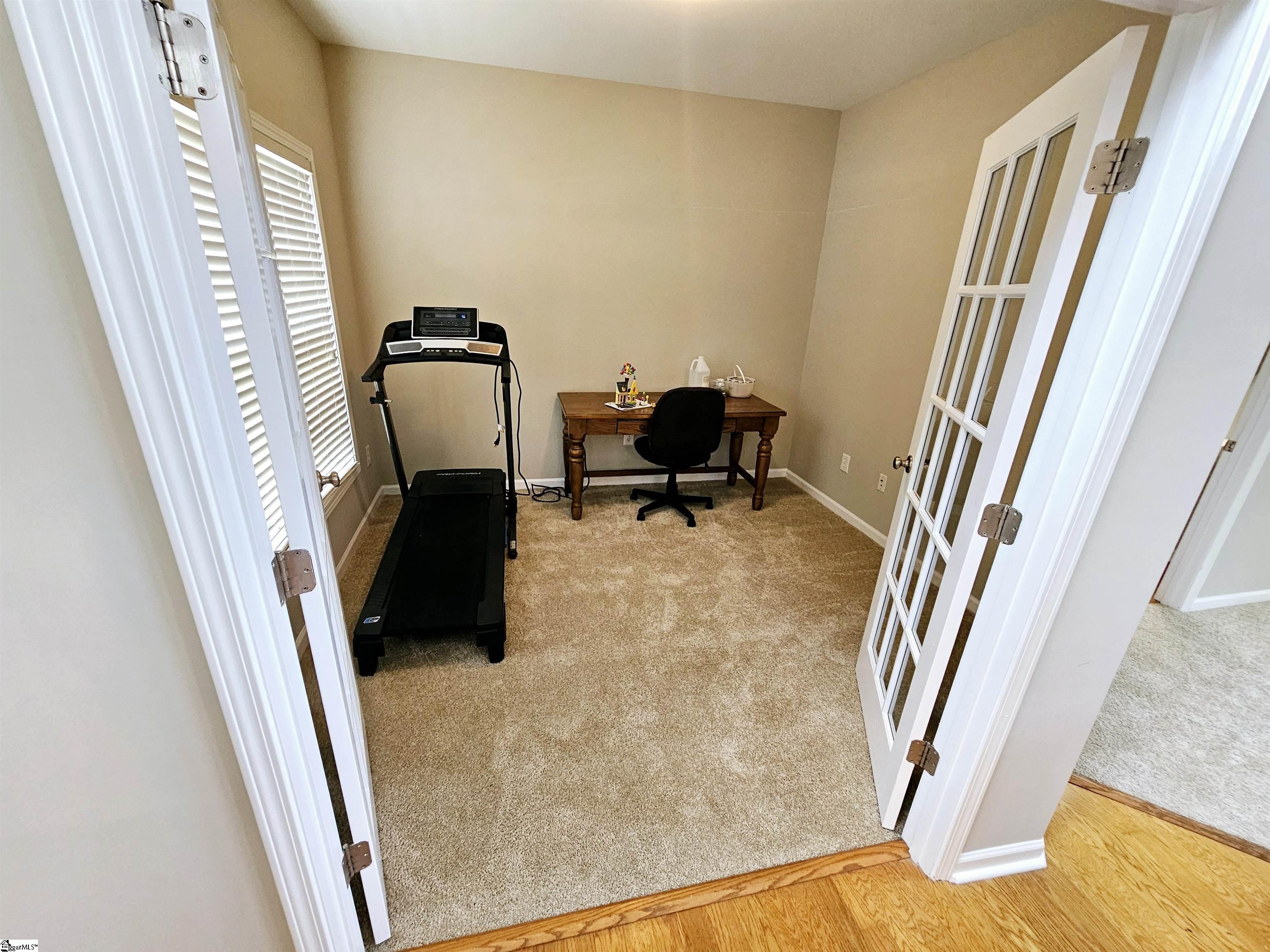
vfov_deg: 89.9
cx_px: 635
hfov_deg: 106.2
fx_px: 477
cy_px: 476
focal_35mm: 13
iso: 200
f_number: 2.2
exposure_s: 1/60.2
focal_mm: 2.2
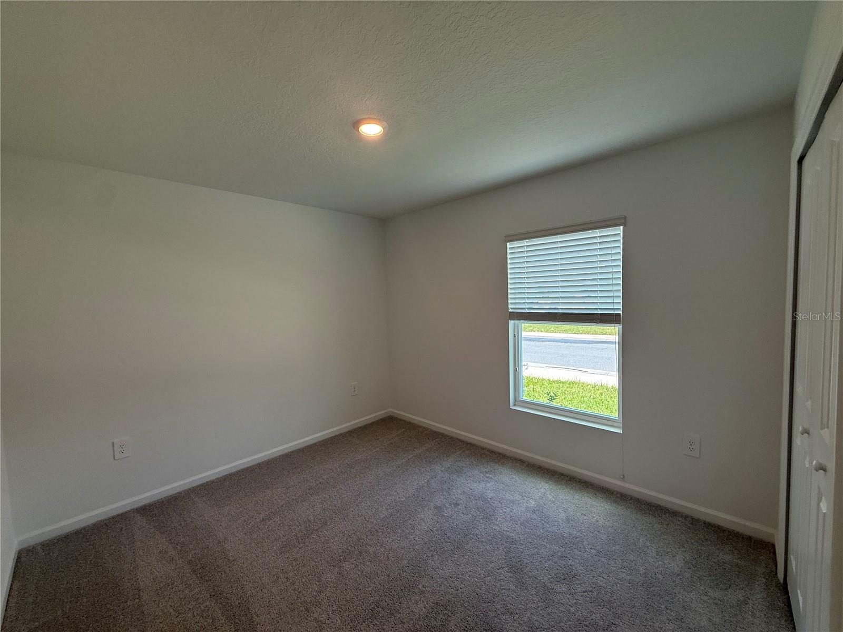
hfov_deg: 102.1
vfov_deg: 85.7
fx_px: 341
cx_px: 422
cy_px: 316
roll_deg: +2.0
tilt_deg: -0.8
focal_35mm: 14
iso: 80
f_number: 2.2
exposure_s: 1/120
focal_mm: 2.22
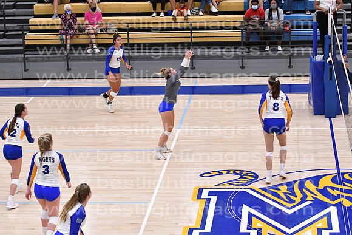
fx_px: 1027
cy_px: 118
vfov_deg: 13.0
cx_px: 176
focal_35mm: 105
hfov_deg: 19.5
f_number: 3.2
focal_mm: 70
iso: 6400
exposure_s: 1/1000
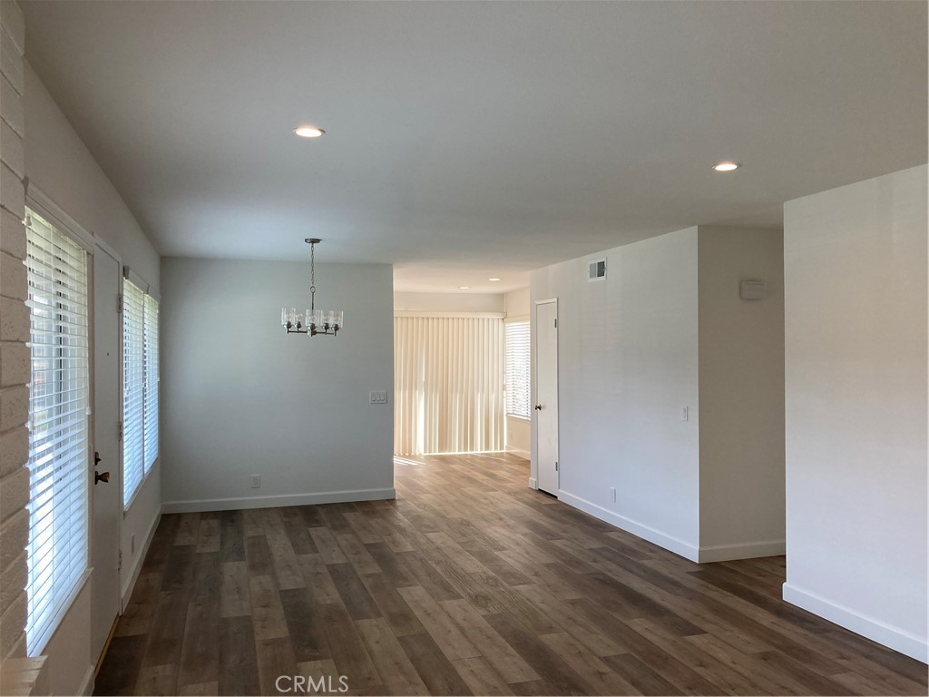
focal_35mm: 28
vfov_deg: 49.7
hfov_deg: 63.4
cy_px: 348
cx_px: 464
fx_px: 751
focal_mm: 3.99
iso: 50
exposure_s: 1/120
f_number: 1.8
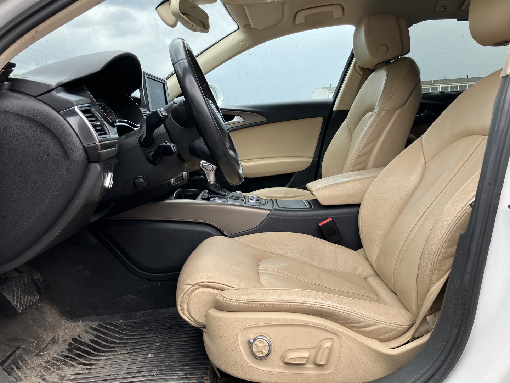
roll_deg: +3.5
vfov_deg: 49.7
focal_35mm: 28
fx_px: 413
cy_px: 192
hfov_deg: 63.4
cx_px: 255
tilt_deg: -8.3
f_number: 1.8
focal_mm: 3.99
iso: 25
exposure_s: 1/129
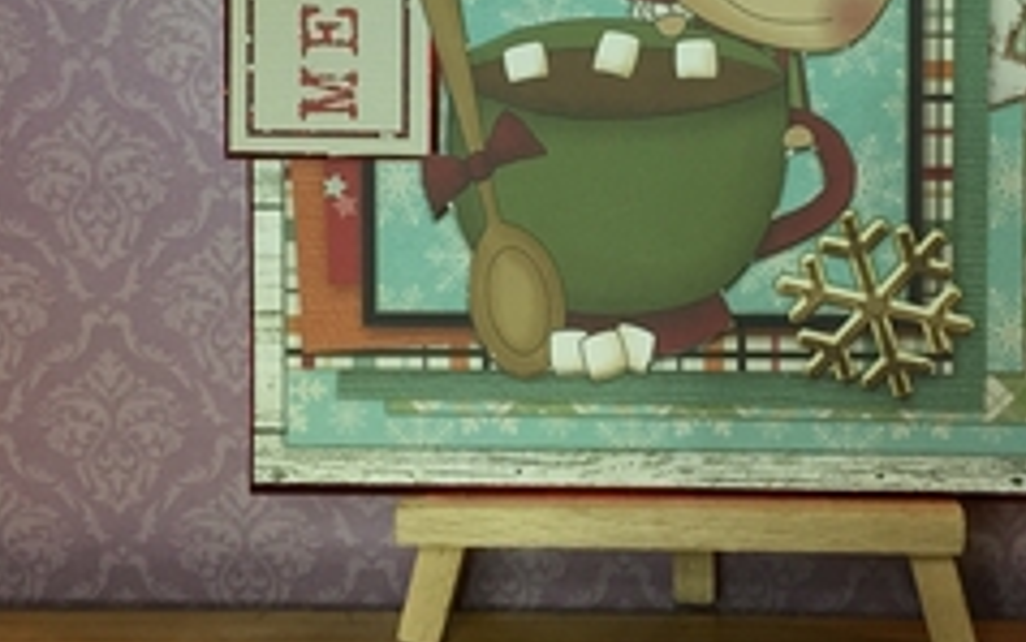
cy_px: 97
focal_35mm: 58
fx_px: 1623
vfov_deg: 22.0
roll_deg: +1.2
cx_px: 604
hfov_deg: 35.0
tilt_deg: -11.7
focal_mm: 4.15
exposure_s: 1/33
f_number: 2.2
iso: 125
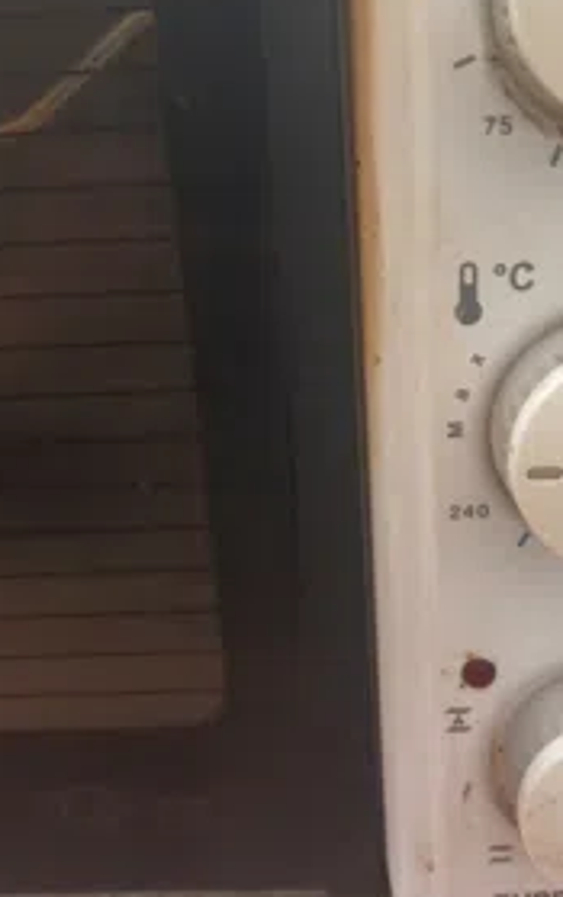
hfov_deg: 31.2
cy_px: 444
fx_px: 1004
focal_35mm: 41
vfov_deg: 48.2
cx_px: 357
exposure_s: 1/33.3
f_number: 1.8
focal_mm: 4
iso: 320
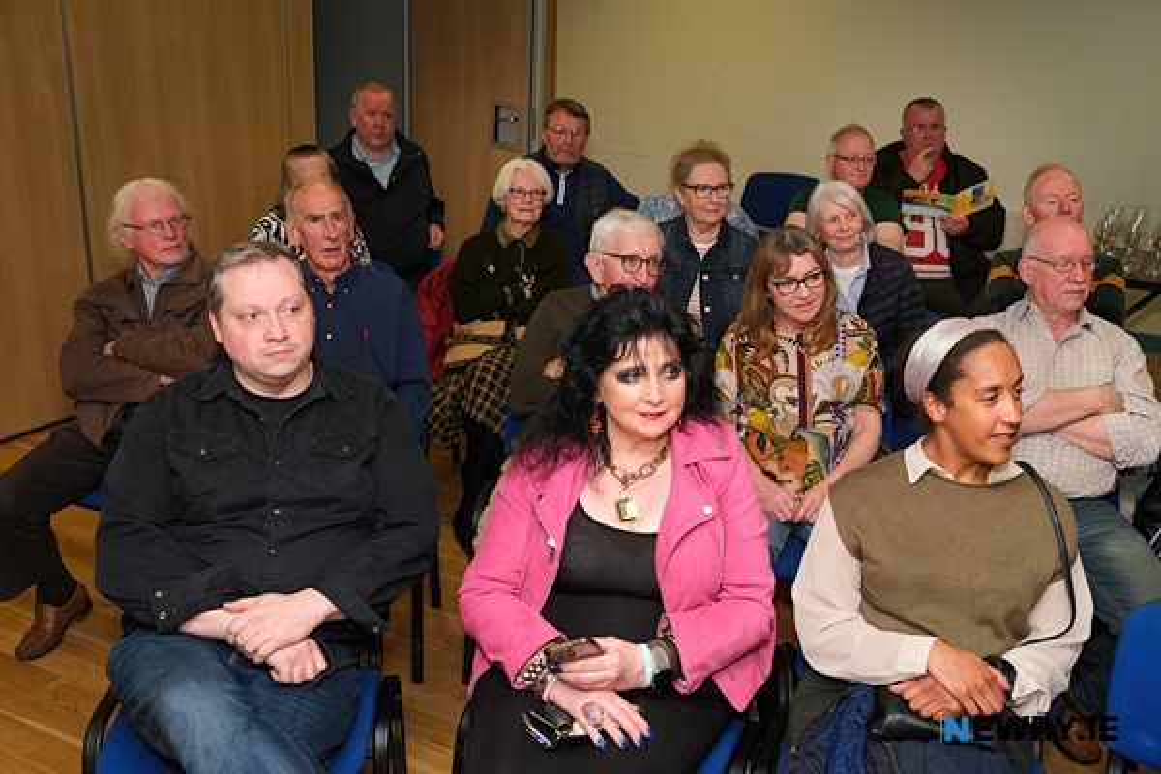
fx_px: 1129
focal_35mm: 35
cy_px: 387
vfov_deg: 37.9
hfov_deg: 54.4
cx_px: 580
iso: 400
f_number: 4.5
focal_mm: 23.3
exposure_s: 1/125
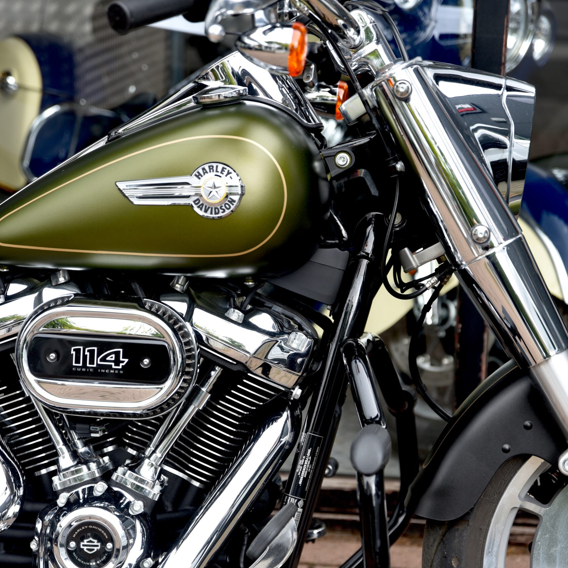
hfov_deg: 19.3
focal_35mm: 90
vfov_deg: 19.3
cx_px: 282
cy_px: 348
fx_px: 1671
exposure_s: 1/60
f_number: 3.2
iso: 100
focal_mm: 70
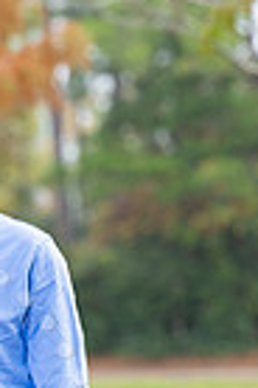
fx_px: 5611
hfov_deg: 2.6
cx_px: -154
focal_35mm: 522
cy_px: 478
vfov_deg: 3.9
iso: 320
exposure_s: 1/200
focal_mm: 160
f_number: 5
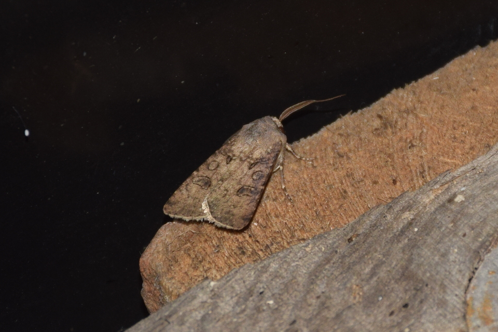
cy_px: 166
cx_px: 249
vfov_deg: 6.5
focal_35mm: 210
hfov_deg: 9.8
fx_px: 2905
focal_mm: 140
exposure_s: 1/60
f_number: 7.1
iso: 320
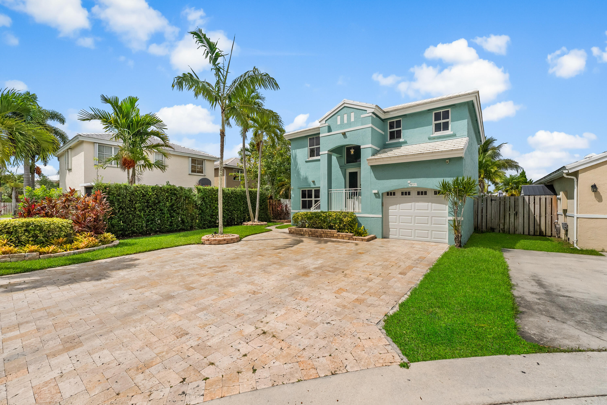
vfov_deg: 81.3
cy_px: 202
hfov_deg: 104.2
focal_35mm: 14
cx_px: 304
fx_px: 236
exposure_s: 1/8000
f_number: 6.3
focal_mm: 14
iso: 640
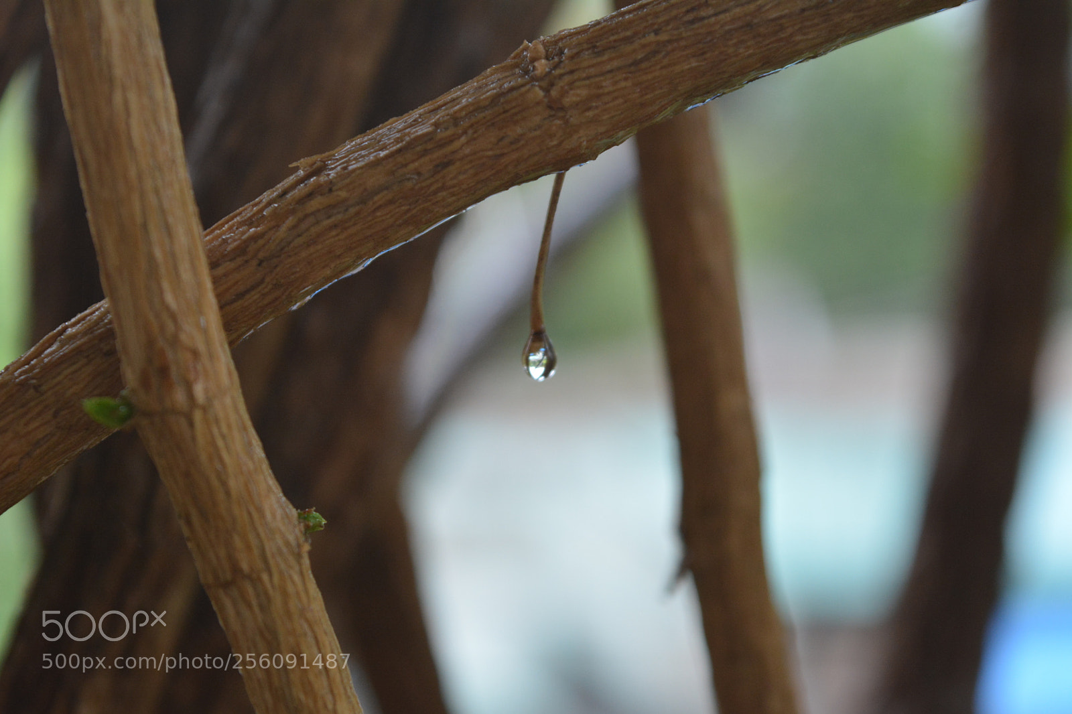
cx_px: 536
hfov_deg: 24.6
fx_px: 2456
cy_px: 357
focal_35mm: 82
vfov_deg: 16.5
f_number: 5.6
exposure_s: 1/30
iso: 800
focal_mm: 55
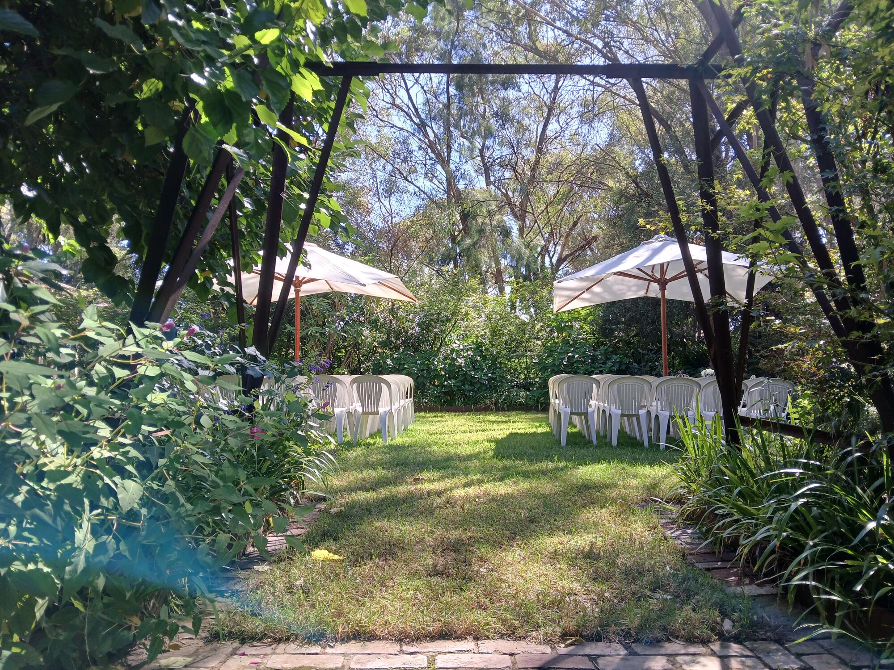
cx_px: 447
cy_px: 335
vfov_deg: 53.1
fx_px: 671
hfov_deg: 67.3
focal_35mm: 26
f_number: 1.8
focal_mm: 3.98
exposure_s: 1/100
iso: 25
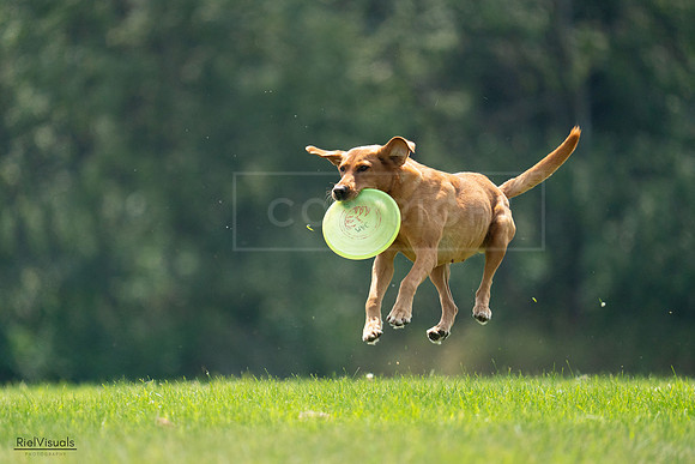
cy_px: 232
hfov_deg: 3.4
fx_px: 11586
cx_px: 348
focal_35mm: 600
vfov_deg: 2.3
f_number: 6.3
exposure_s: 1/4000
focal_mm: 600
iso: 2500
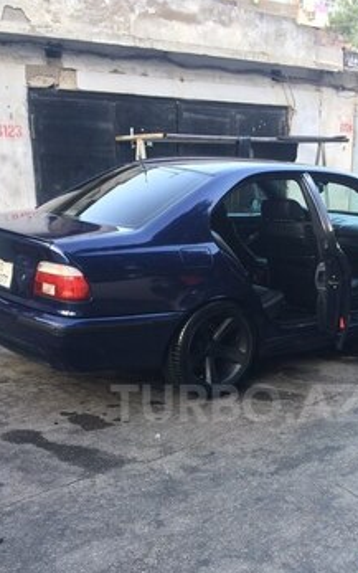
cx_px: 238
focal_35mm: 44
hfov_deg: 29.0
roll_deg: +1.5
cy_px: 403
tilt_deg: -19.4
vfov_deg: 44.3
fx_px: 687
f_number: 2.2
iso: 50
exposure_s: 1/33
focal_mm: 4.15
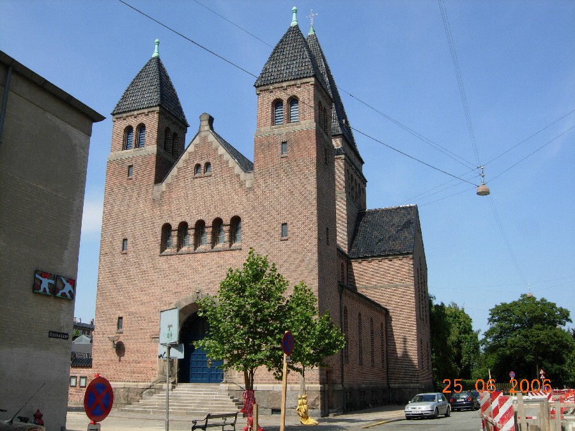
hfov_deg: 51.4
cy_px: 216
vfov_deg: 39.7
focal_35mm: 36
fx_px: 598
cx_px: 288
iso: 50
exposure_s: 1/287
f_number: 6.1
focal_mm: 7.5
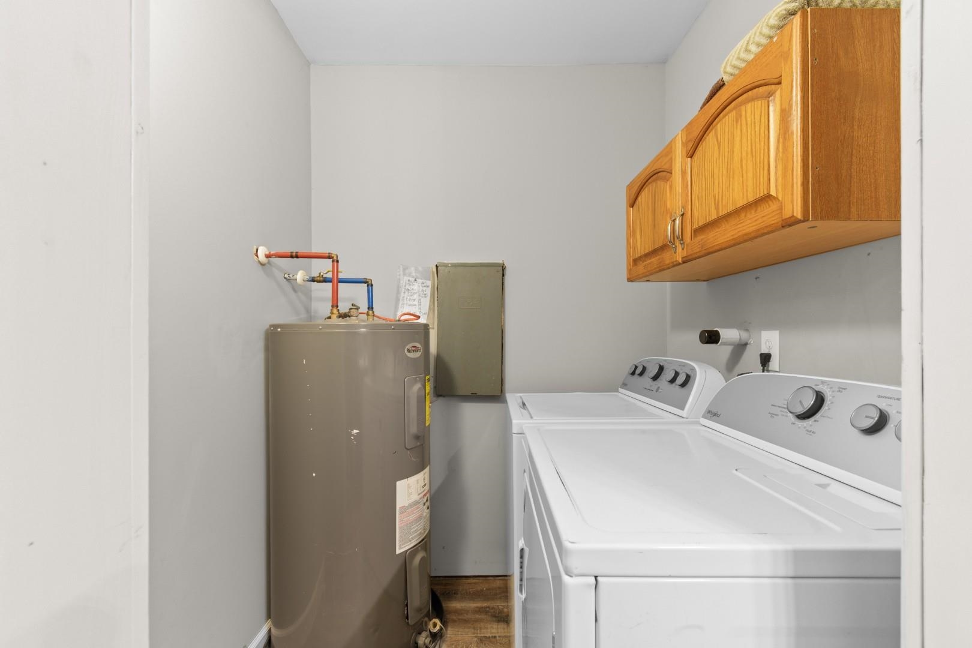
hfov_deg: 100.4
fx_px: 405
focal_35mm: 15
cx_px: 486
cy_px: 324
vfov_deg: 77.3
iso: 100
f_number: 4.5
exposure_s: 1
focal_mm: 10
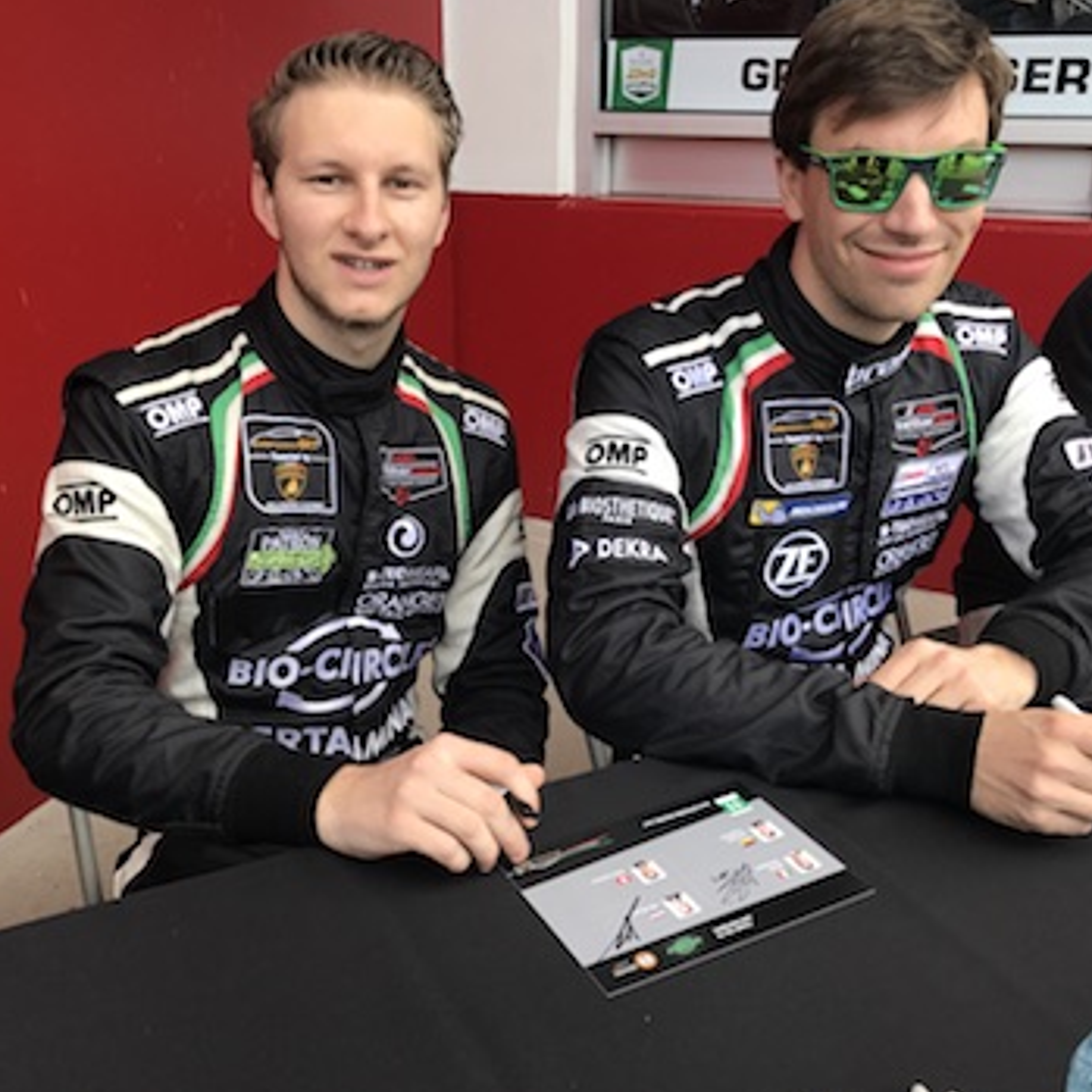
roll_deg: +0.5
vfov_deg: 48.5
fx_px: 1213
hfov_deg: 48.4
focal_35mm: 34
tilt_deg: -22.3
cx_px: 491
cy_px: 551
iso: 20
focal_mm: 3.99
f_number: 1.8
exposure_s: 1/215
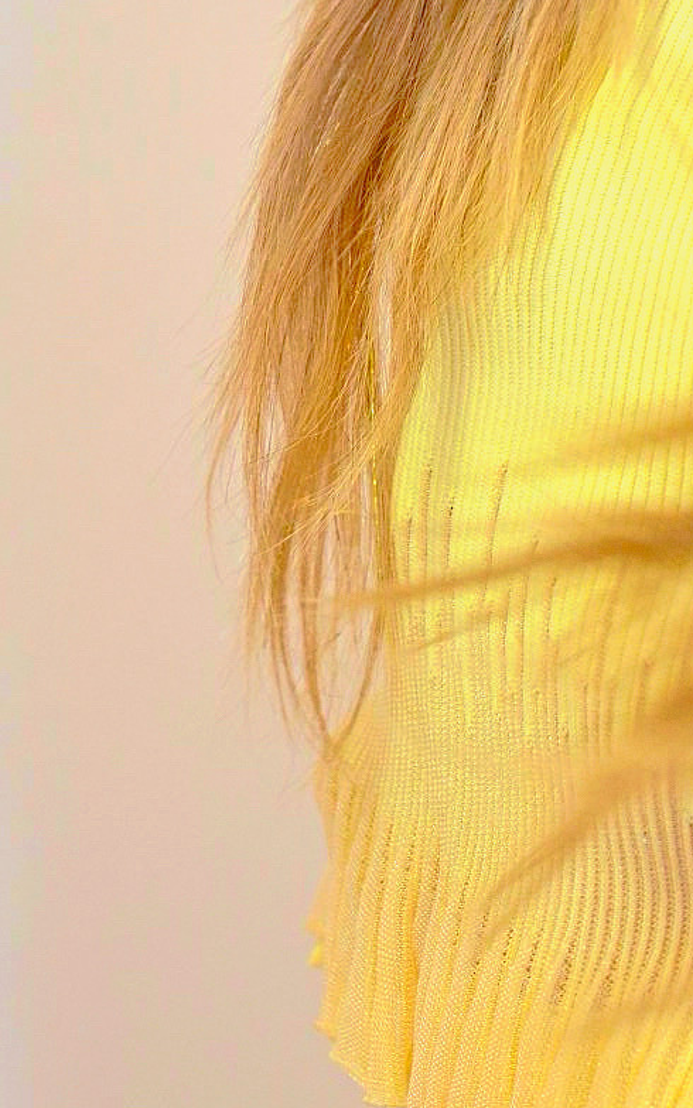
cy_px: -73
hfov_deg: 3.0
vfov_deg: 4.7
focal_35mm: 442
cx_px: 996
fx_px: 13357
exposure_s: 1/125
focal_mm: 105
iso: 360
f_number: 2.8
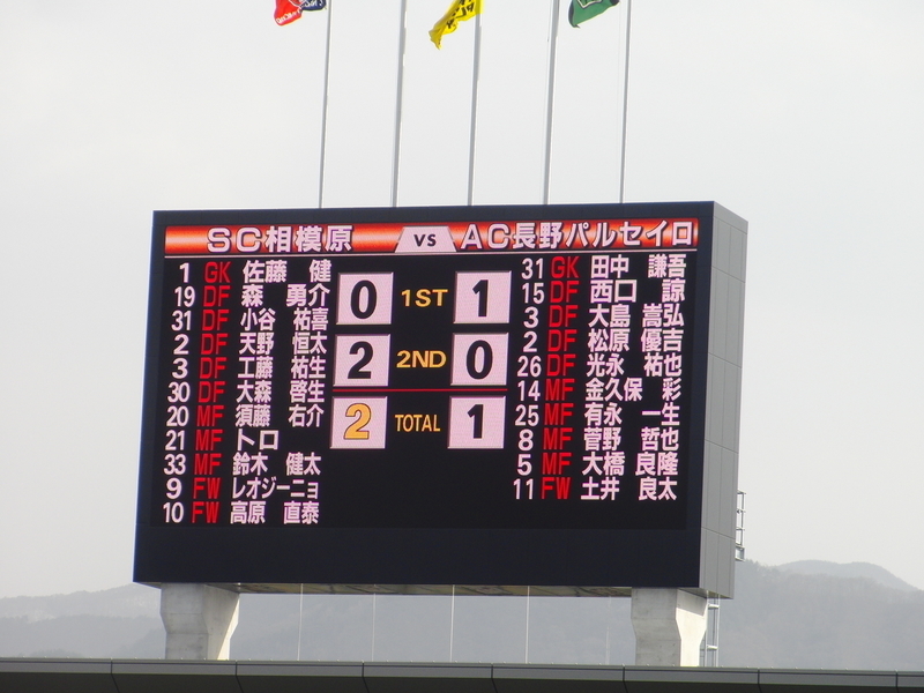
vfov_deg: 7.4
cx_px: 462
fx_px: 5339
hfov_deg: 9.9
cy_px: 346
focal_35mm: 200
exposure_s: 1/320
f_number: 5.2
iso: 100
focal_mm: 35.7
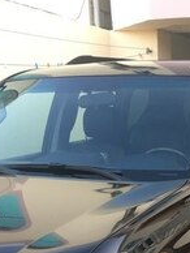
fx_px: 540
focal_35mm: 74
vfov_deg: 23.6
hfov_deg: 19.4
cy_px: 316
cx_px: 186
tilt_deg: -19.9
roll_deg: -0.2
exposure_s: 1/33
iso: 40
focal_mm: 4.15
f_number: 2.2
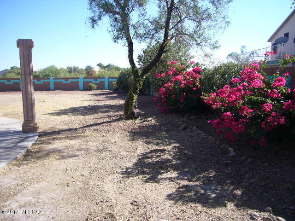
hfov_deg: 63.4
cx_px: 148
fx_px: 239
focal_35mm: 28
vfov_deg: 49.7
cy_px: 110
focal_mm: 4.6
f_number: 2.8
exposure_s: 1/500
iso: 80
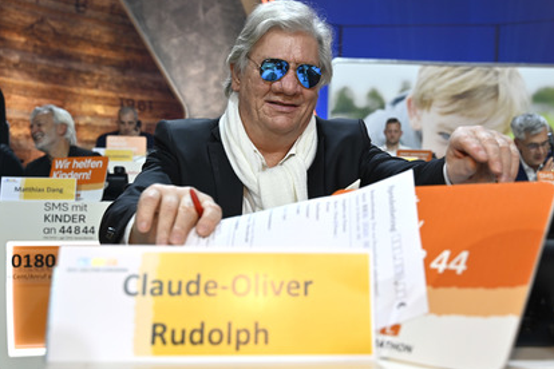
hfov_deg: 51.2
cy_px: 171
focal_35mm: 38
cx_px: 296
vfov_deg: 35.4
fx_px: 578
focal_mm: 34.5
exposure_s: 1/200
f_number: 4
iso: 800
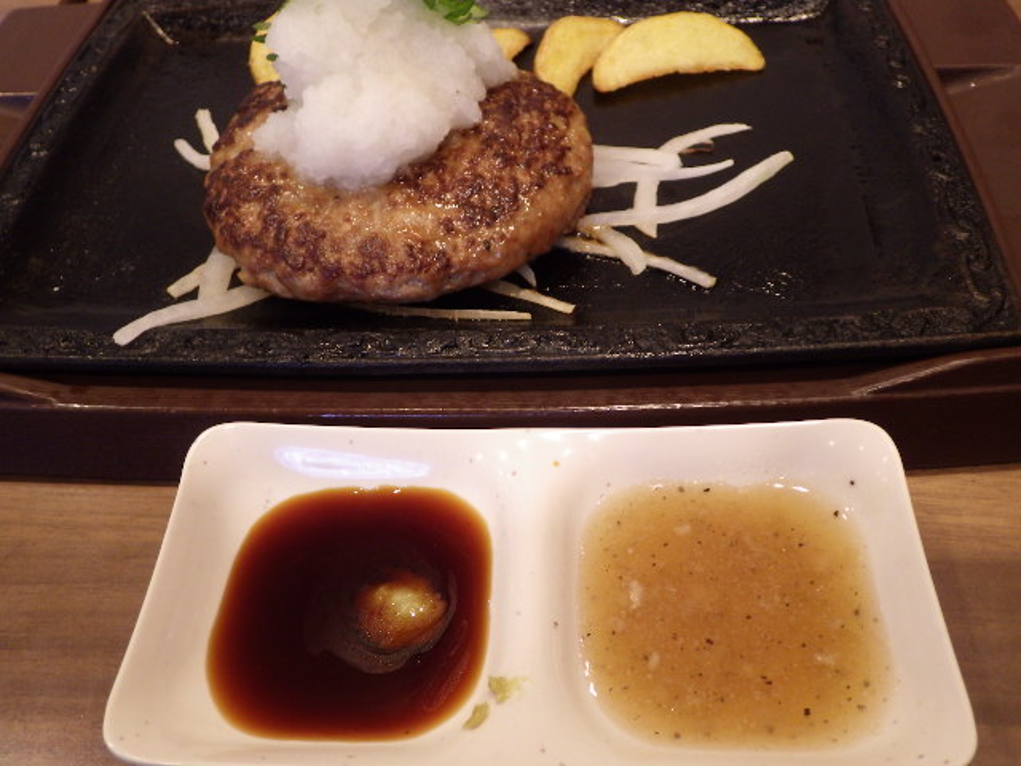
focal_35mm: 33
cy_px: 383
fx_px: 973
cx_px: 510
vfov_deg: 42.9
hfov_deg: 55.4
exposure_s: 1/50
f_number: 2.4
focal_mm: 5.9
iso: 400
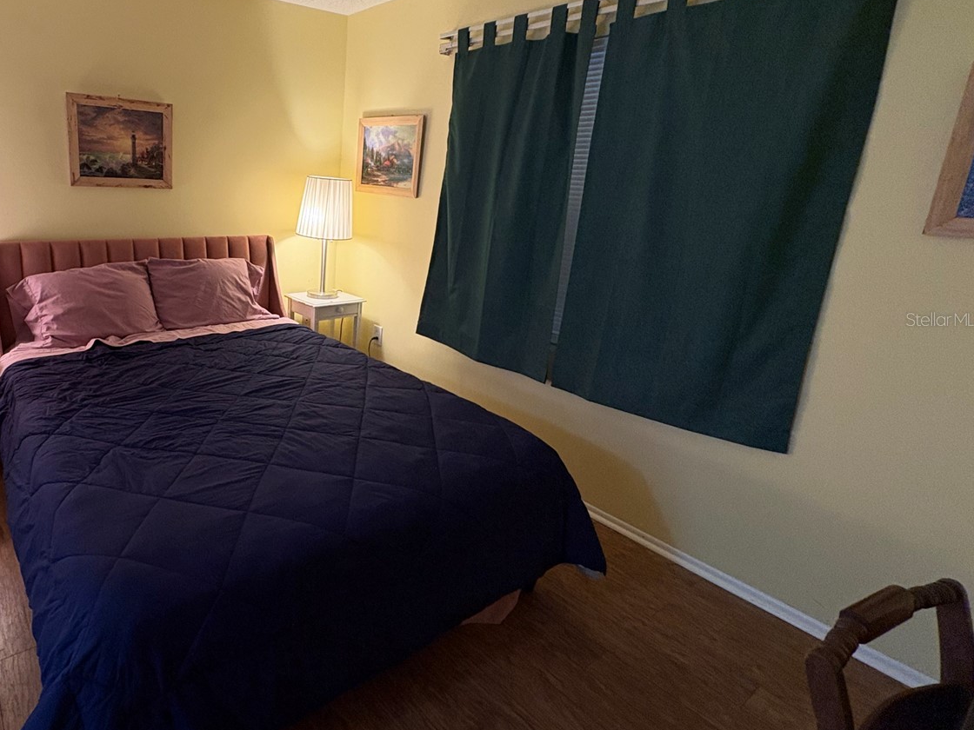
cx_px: 292
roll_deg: -1.0
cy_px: 319
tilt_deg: -13.8
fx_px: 563
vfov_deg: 65.7
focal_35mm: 20
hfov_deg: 77.9
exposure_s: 1/60
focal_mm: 2.22
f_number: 2.2
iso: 500
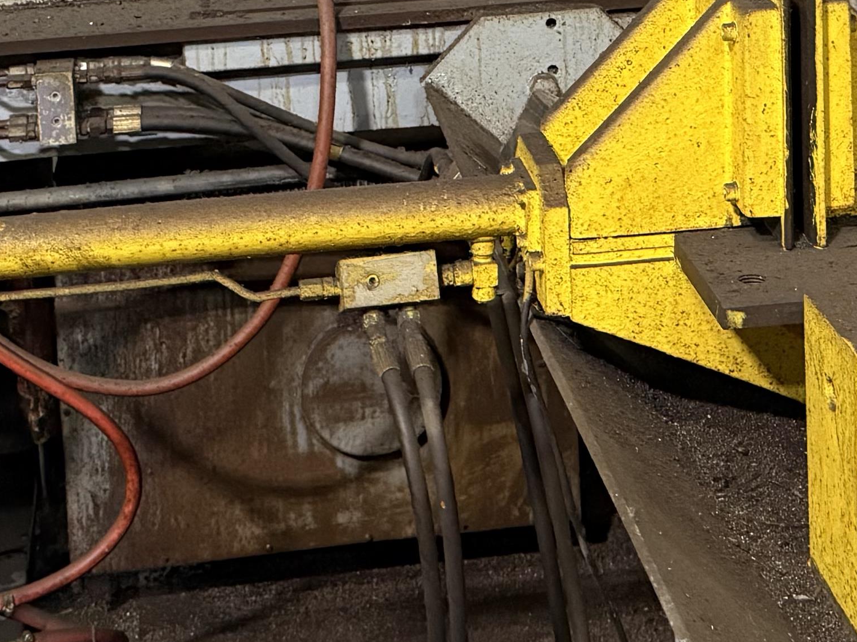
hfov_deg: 21.8
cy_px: -115
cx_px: 496
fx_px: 2228
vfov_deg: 15.8
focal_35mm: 90
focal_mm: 6.76
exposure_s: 1/40
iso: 640
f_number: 1.78
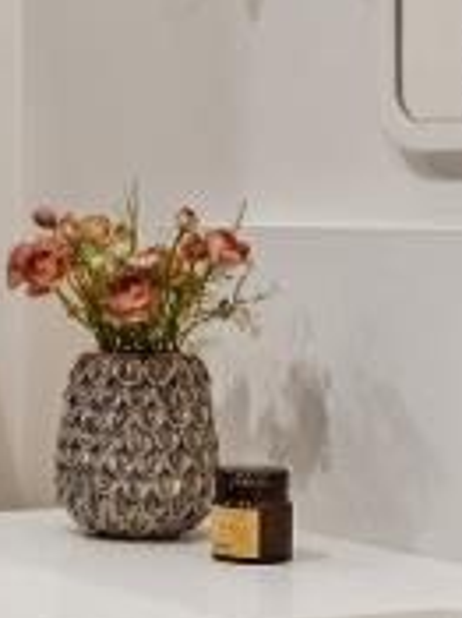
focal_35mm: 132
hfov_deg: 10.9
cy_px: 205
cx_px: -166
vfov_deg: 14.9
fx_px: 2352
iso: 640
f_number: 11
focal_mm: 16
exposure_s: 1/30
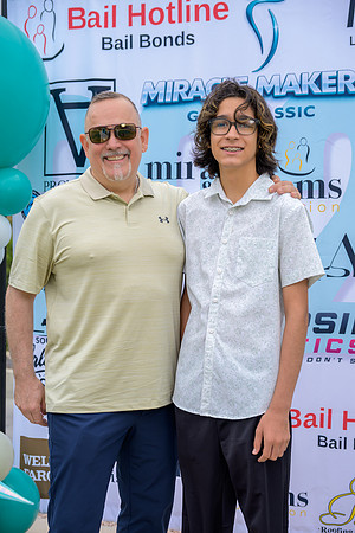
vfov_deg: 35.1
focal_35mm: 57
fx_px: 843
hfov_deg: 23.8
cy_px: 266
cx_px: 178
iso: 125
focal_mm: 57
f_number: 4
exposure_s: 1/200
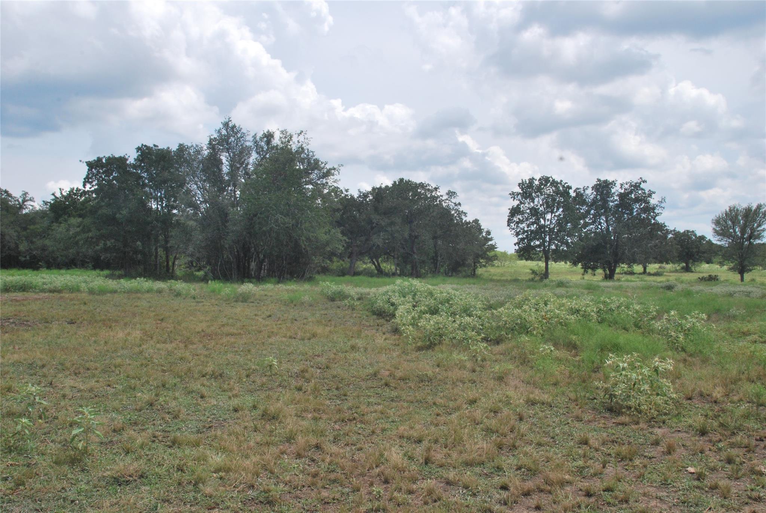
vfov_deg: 40.1
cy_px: 256
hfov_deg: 57.2
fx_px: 703
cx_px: 383
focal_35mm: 33
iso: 400
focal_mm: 22
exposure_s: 1/200
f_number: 18
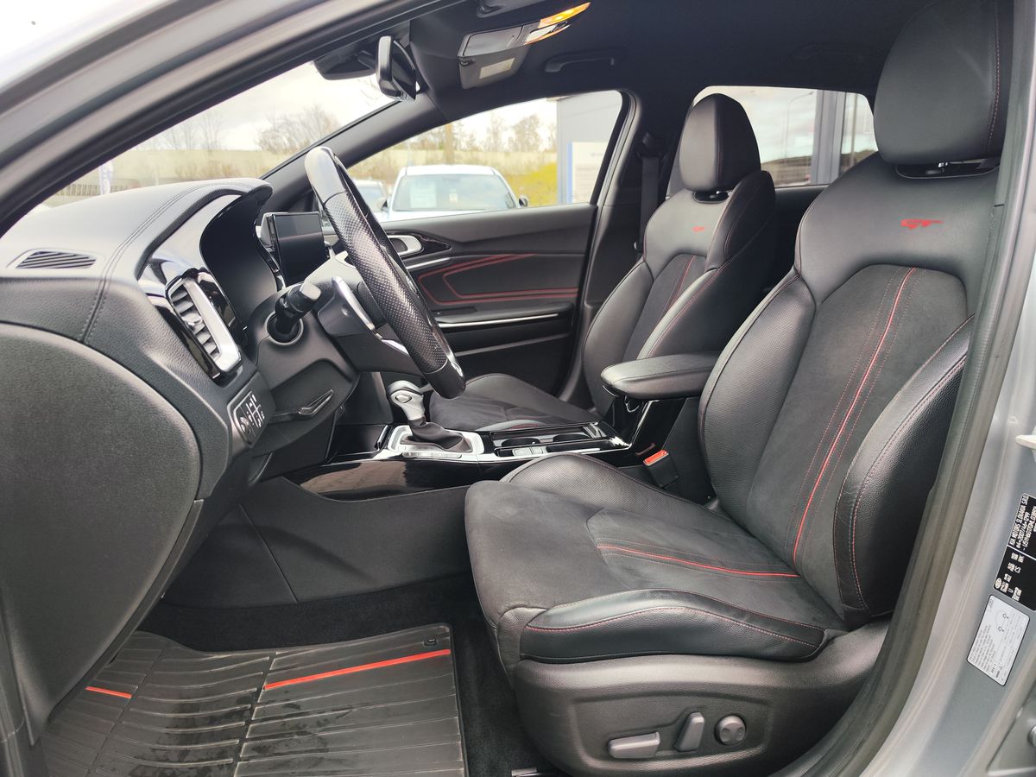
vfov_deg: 58.9
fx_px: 688
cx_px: 518
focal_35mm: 23
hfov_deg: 73.9
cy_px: 388
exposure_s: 1/100
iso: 105
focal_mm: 7.01
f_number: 1.69
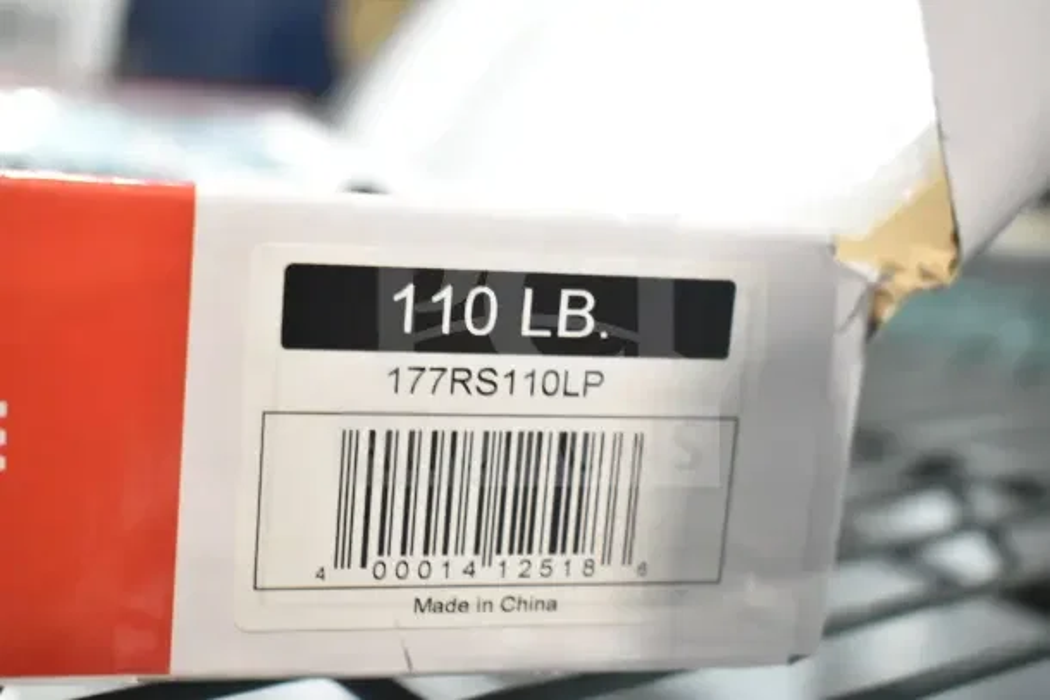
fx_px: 1488
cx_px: 525
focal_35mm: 51
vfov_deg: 26.5
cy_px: 350
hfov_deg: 38.9
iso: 1800
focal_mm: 34
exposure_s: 1/50
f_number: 4.5
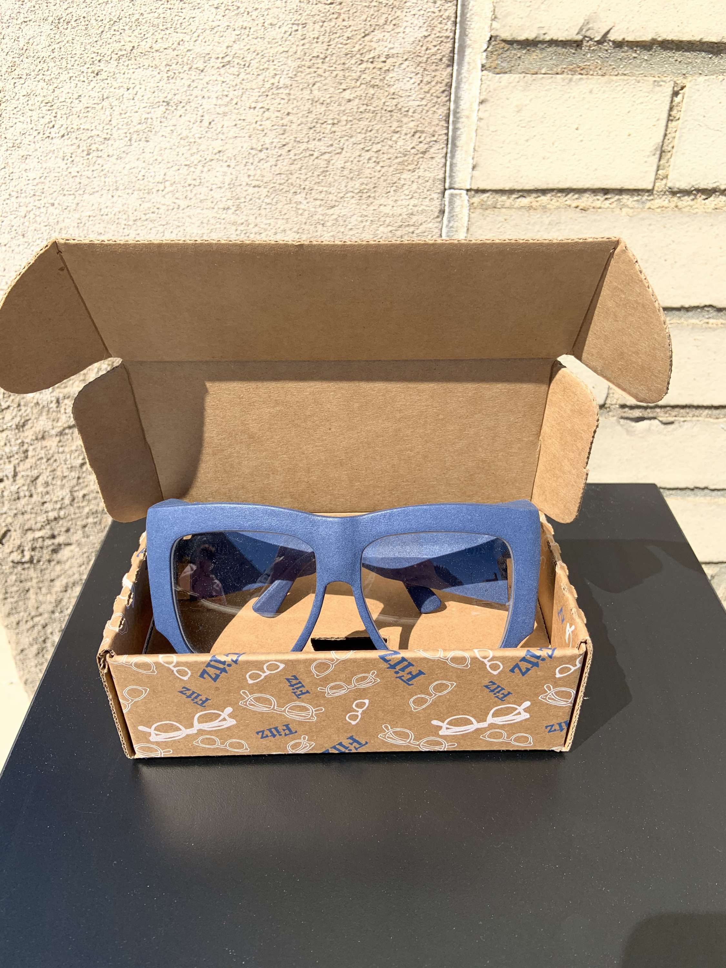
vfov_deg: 67.3
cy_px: 484
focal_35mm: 26
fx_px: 727
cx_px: 363
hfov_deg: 53.1
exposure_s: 1/1812
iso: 25
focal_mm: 4.25
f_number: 1.8
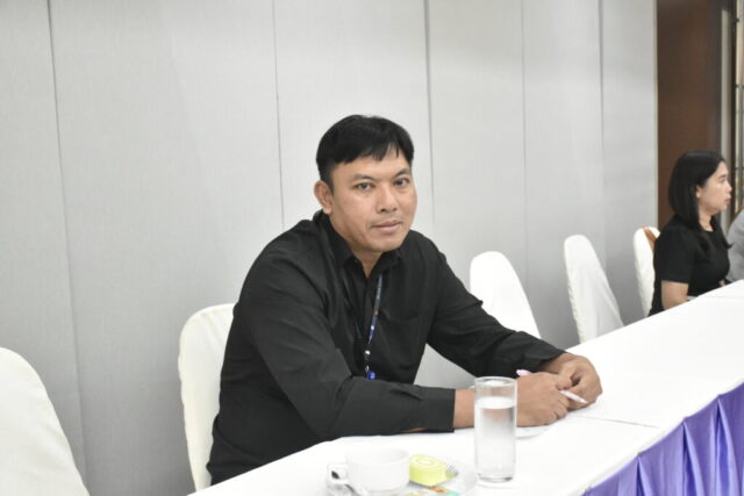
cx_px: 372
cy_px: 248
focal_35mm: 45
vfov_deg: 29.9
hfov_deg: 43.6
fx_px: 930
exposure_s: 1/200
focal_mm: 30
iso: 4000
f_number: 4.5
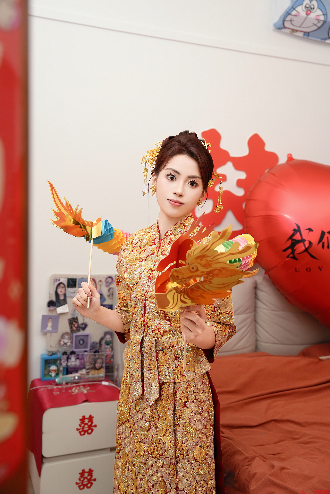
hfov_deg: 36.9
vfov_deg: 53.1
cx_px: 165
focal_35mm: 36
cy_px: 247
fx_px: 495
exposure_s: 1/100
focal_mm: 36
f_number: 3.2
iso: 200
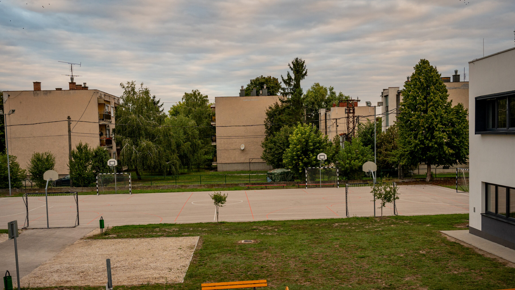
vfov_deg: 27.6
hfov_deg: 47.4
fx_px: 587
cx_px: 260
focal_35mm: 43
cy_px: 182
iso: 640
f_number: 4.5
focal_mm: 37
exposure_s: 1/320
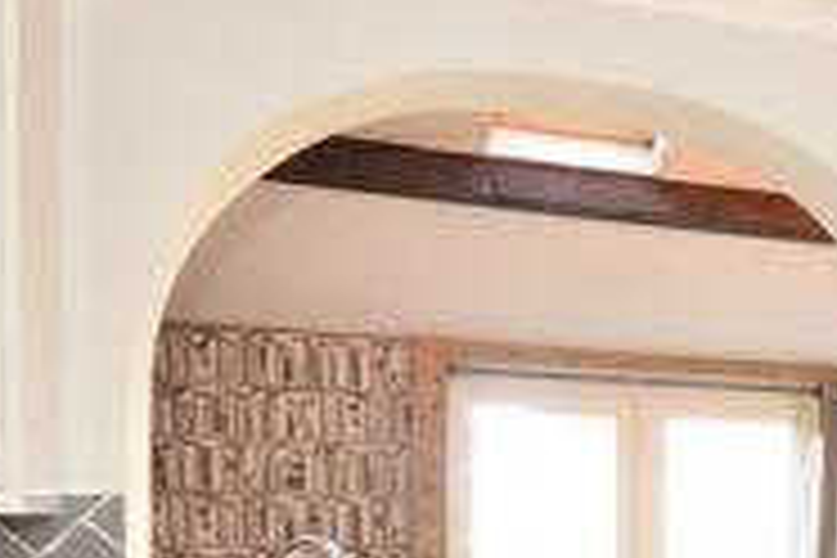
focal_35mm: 53
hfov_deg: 31.9
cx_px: 976
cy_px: 574
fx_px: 1232
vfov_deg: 24.2
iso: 200
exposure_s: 1/8
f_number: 5
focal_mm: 10
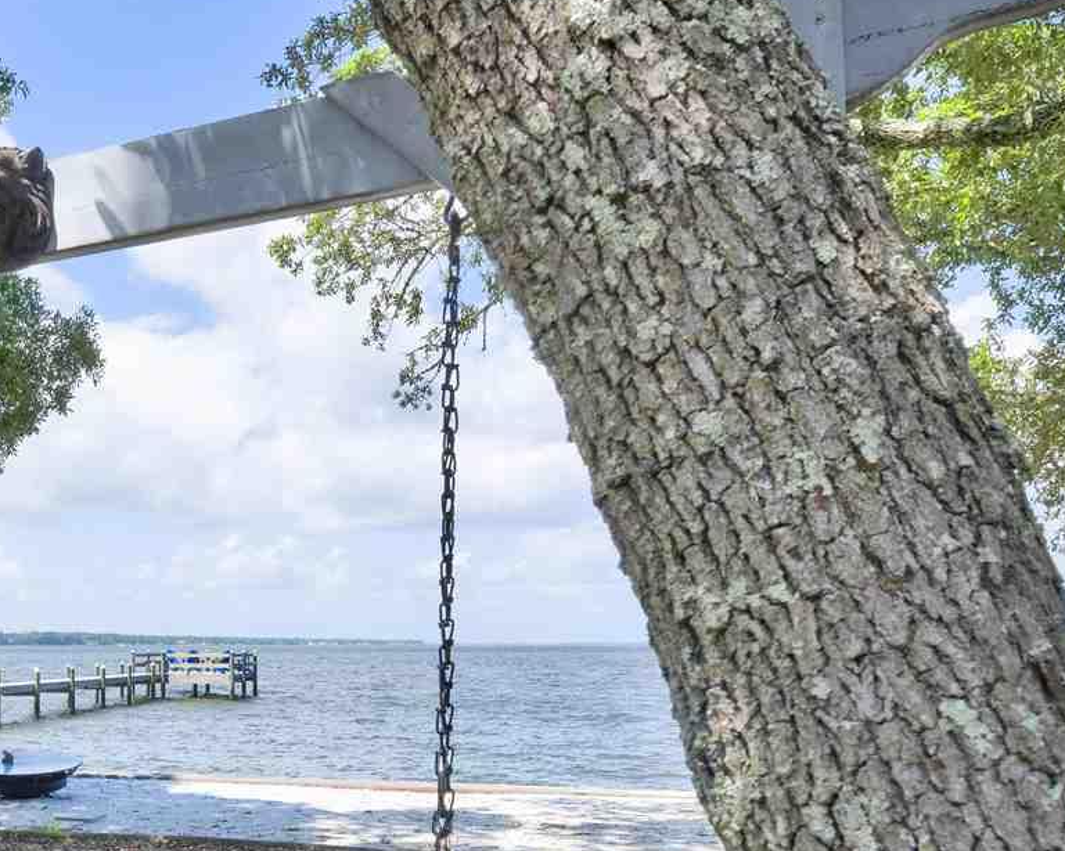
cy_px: 637
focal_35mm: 35
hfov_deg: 47.0
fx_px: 1103
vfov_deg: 41.0
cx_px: 127
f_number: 11
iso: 400
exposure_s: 1/100
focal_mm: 14
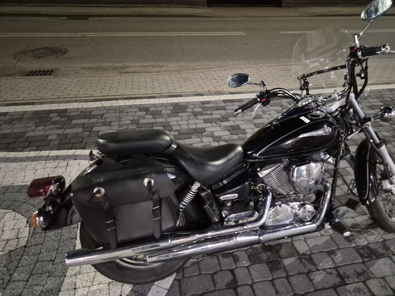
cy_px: 155
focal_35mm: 26
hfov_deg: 67.1
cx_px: 221
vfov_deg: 53.0
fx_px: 297
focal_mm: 5.4
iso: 2000
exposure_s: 1/17
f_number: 1.8
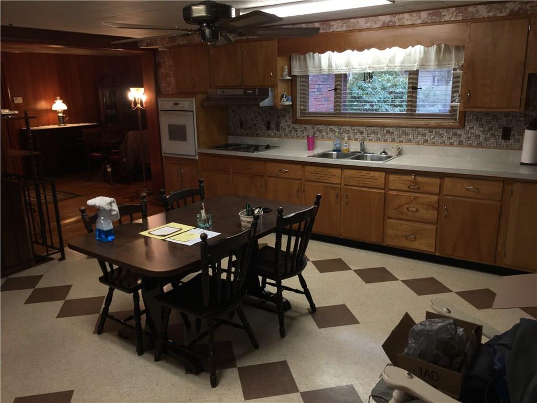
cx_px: 268
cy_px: 202
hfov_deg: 61.7
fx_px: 450
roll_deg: +1.4
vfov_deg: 48.2
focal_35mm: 29
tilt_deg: -14.0
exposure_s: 1/30
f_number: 2.2
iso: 40
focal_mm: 4.15
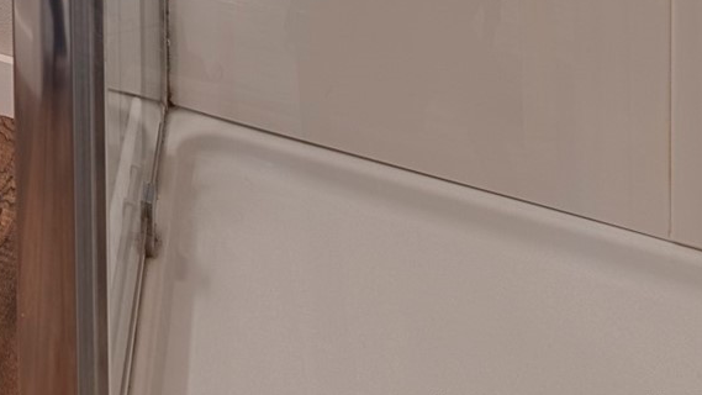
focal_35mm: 60
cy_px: -385
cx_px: -201
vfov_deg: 15.9
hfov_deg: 28.8
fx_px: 1117
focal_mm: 16
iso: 400
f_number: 6.7
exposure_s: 1/60
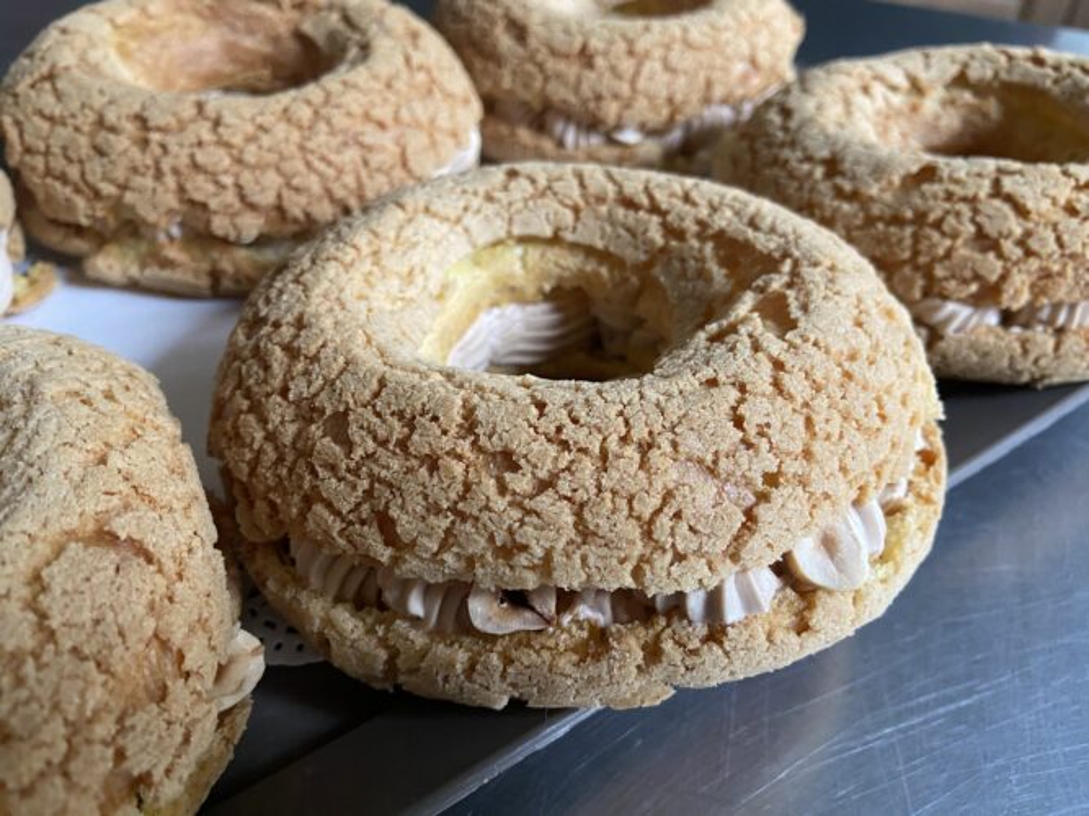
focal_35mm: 26
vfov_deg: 53.0
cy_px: 408
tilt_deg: -42.2
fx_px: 818
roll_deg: -2.8
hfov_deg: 67.3
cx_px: 544
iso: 320
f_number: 1.8
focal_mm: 4.25
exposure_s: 1/60
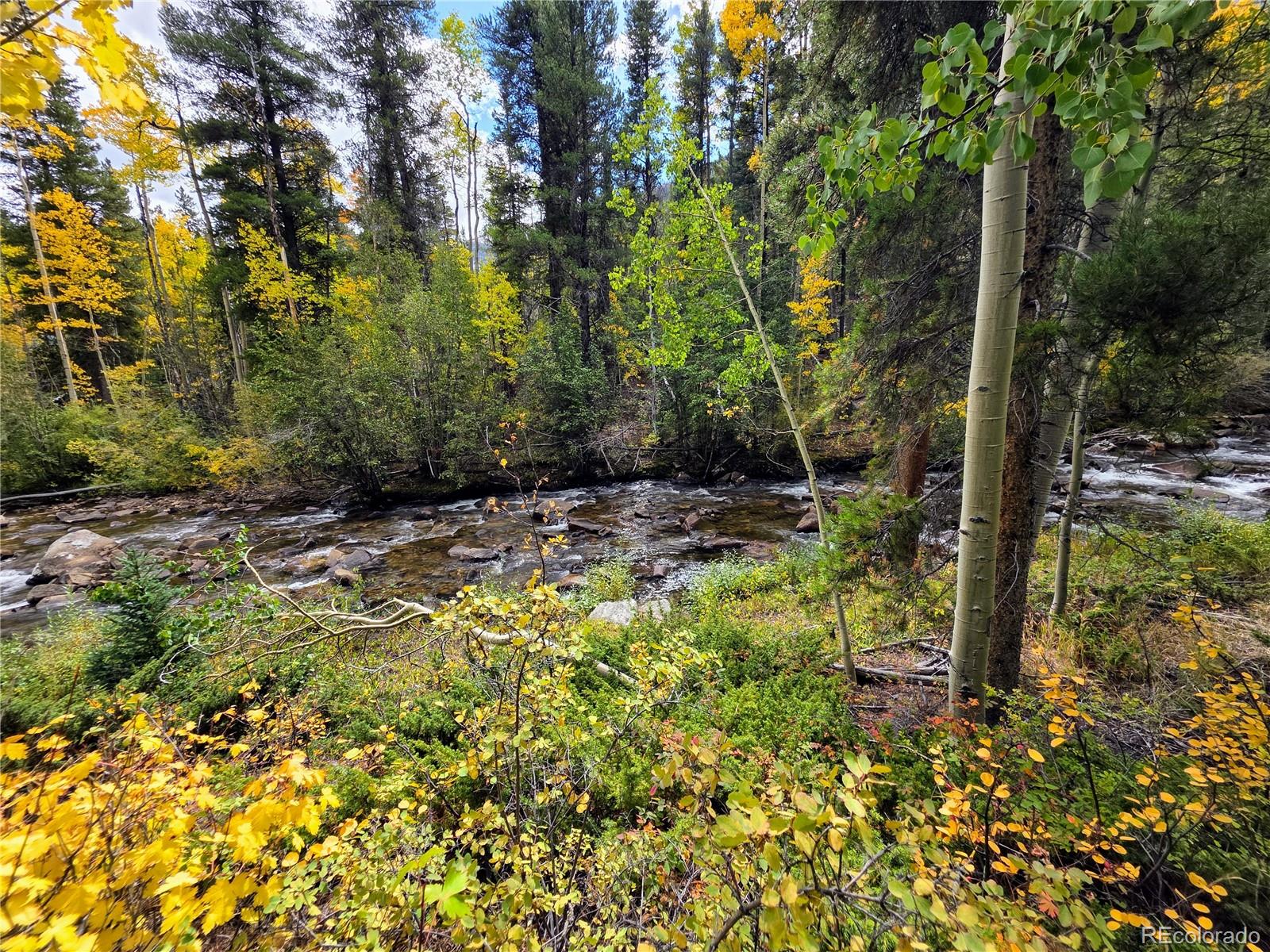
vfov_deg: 89.9
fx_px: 477
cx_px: 635
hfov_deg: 106.2
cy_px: 476
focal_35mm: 13
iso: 40
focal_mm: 2.2
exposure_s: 1/647
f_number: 1.9
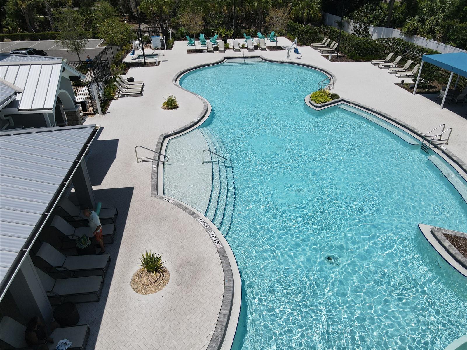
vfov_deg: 56.8
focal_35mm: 24
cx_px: 234
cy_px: 175
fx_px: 324
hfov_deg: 71.6
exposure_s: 1/1600
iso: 100
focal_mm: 4.5
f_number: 2.8
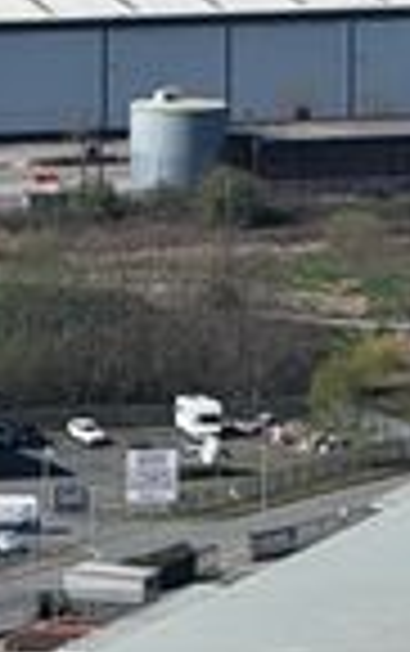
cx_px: -469
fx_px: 10125
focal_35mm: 568
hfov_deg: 2.3
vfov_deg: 3.7
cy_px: 353
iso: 125
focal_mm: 19.35
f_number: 2.8
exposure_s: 1/1600
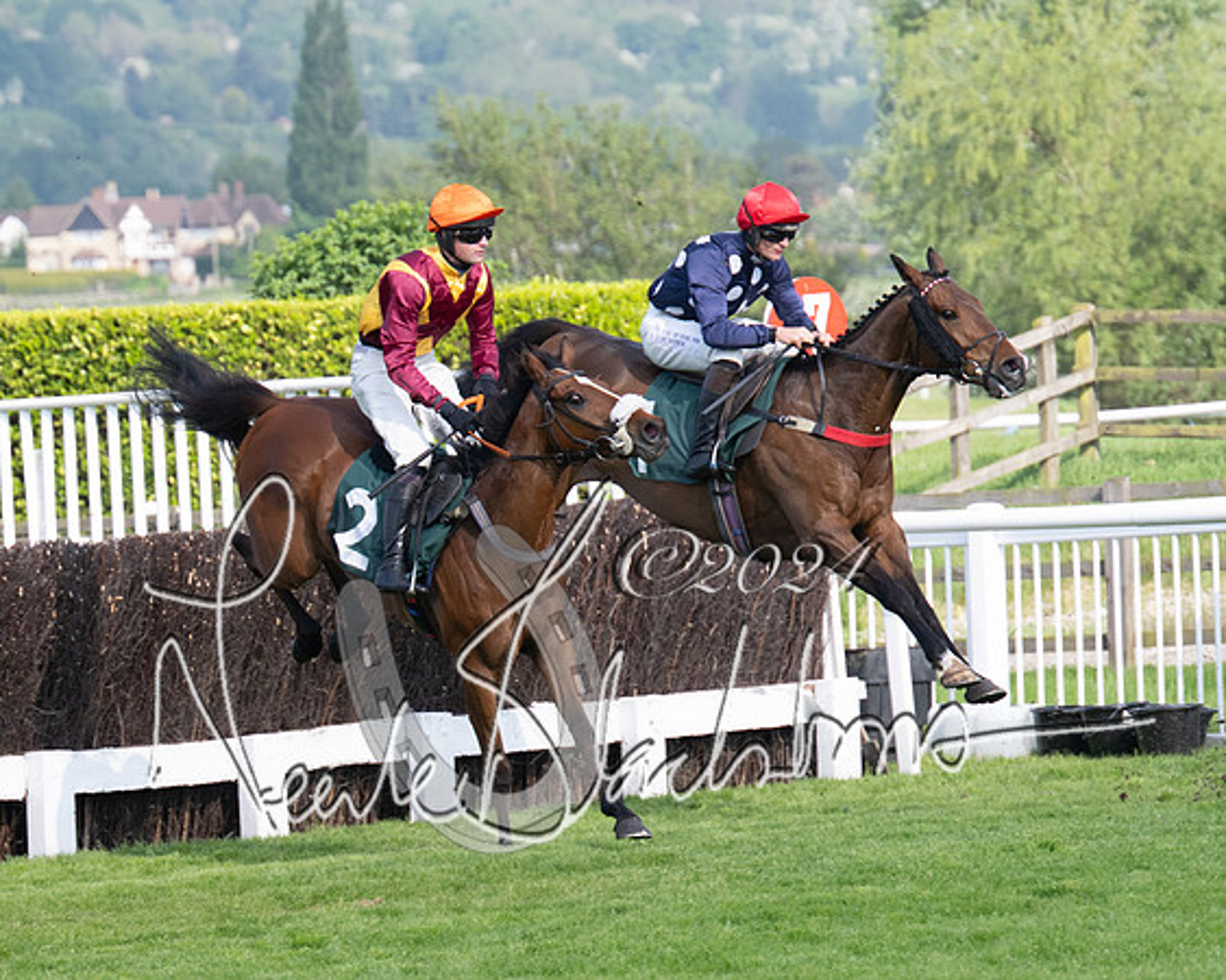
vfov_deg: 5.8
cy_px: 574
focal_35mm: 265
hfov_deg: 7.3
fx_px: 9615
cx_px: 720
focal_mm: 125
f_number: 4
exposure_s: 1/1600
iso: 400
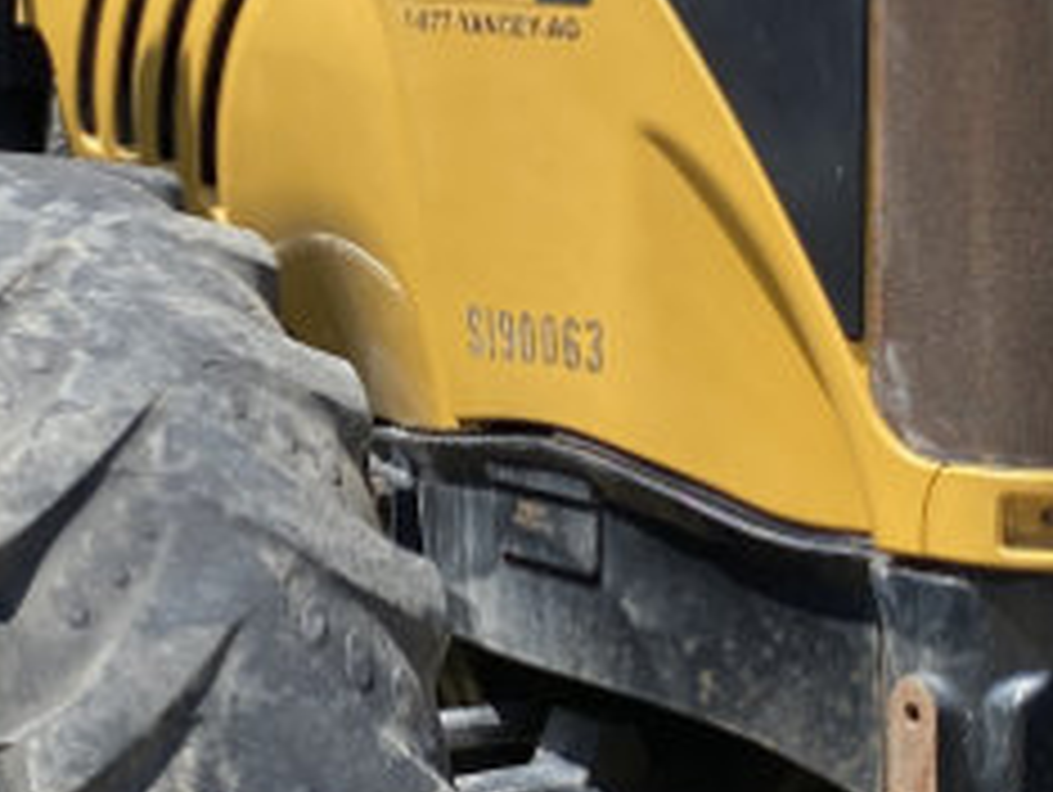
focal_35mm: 111
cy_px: 306
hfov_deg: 17.7
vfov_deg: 13.4
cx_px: 436
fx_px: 3380
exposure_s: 1/1170
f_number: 1.8
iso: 32
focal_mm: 4.2
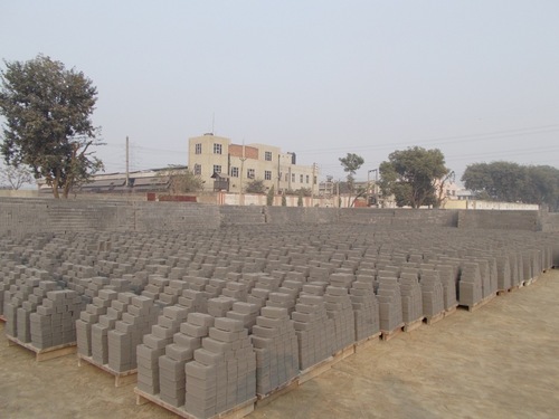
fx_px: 420
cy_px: 210
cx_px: 280
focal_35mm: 26
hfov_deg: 67.3
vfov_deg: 53.1
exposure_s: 1/320
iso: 80
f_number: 3.2
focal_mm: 4.6
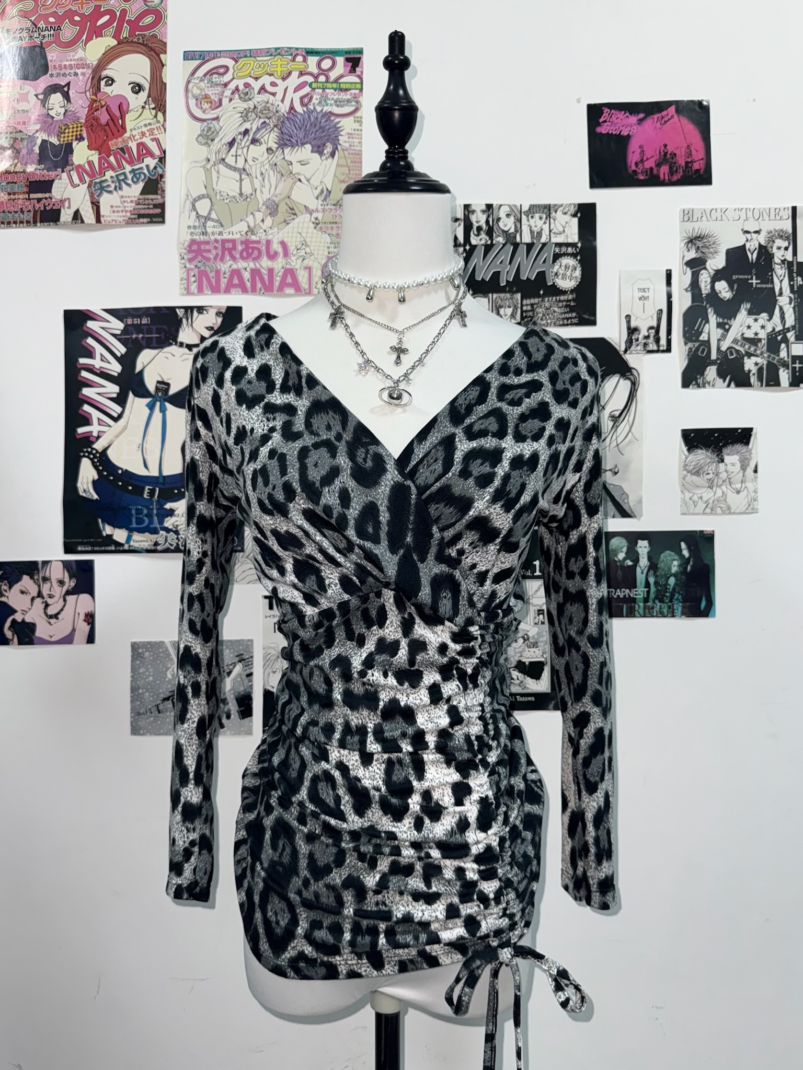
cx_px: 402
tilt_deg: +1.3
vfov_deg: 71.6
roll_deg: -0.7
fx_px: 742
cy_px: 535
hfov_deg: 56.8
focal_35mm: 24
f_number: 1.78
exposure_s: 1/53
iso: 100
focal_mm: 6.76
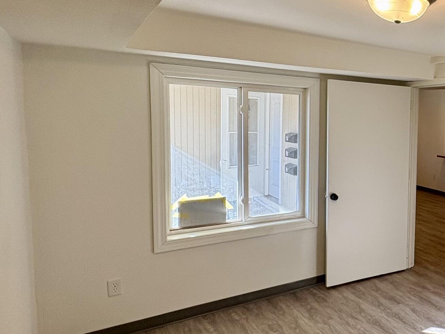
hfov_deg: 46.5
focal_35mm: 32
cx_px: 455
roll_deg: -2.6
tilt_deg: -4.8
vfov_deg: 44.1
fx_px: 411
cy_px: 157
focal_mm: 2.22
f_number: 2.2
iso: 80
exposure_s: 1/120
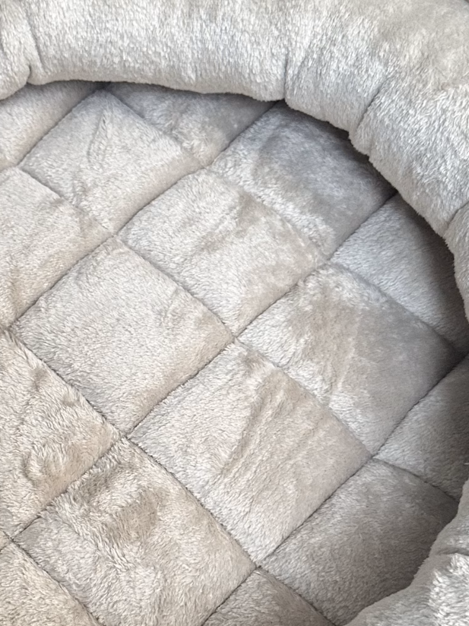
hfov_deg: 23.7
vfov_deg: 31.5
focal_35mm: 61
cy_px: 406
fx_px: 1102
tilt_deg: -63.6
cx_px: 112
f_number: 1.78
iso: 250
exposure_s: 1/116
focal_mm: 6.86
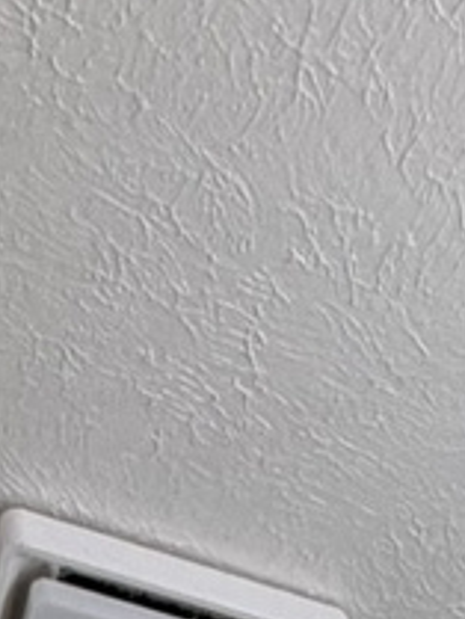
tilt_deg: -8.2
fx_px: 1843
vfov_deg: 9.2
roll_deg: -0.8
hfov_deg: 14.2
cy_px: 2242
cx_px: 432
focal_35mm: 103
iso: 160
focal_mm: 2.22
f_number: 2.2
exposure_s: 1/120
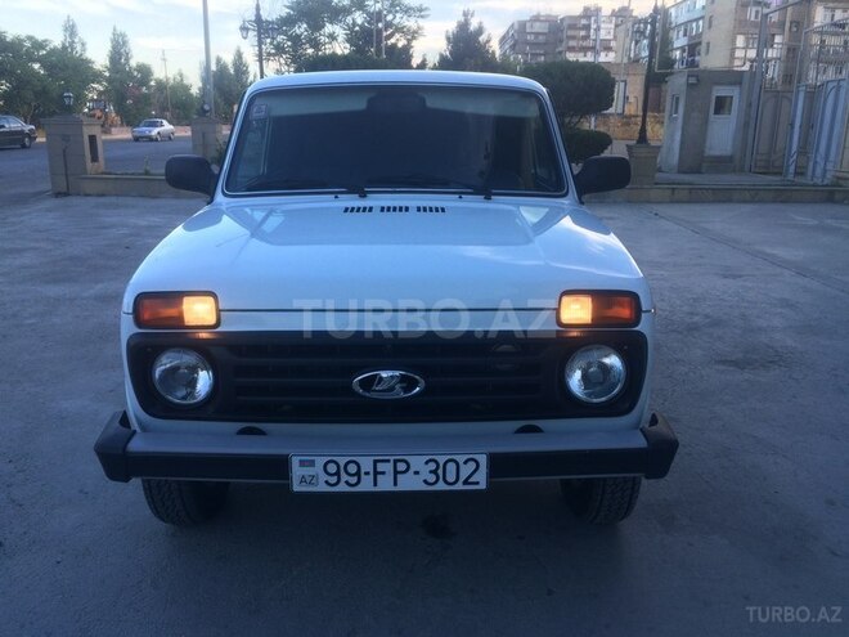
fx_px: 711
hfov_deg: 61.7
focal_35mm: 29
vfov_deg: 48.2
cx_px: 424
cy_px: 318
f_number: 2.2
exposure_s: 1/181
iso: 32
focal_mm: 4.15
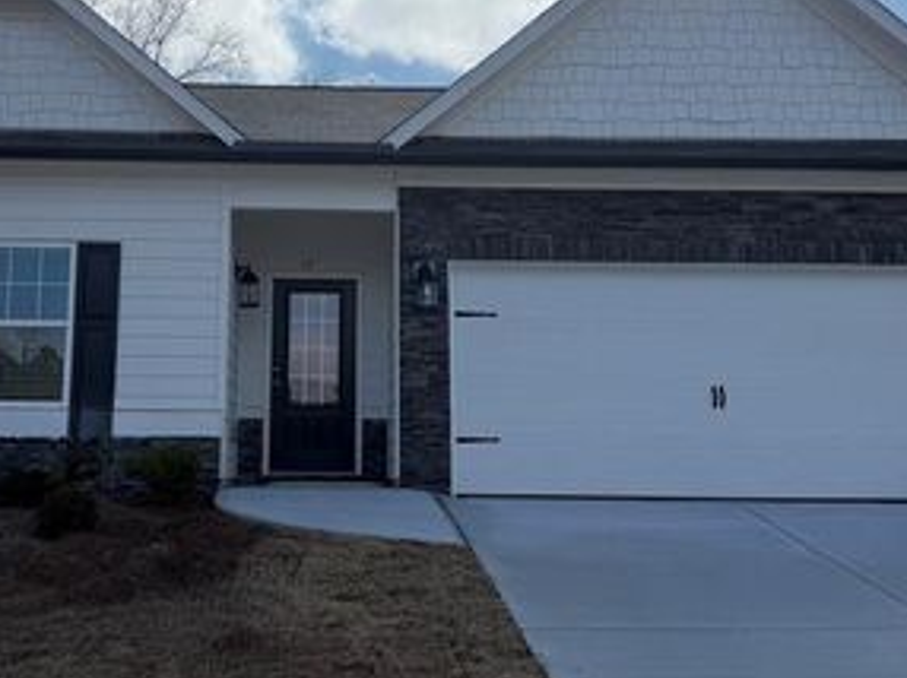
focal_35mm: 42
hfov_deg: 44.6
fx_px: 1100
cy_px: 284
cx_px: 355
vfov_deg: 34.2
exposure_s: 1/10309
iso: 100
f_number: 1.78
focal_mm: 6.76
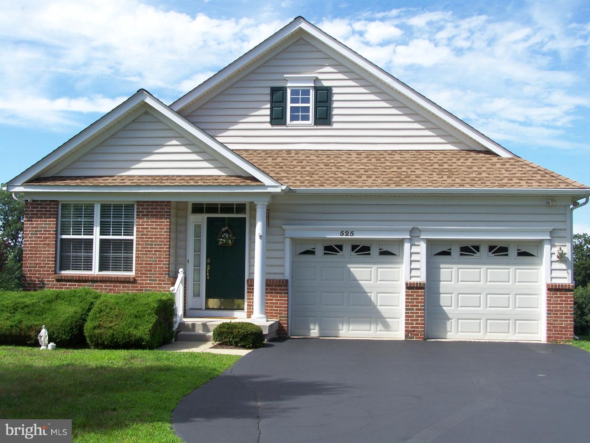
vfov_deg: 30.3
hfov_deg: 39.7
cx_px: 295
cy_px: 222
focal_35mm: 48
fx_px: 818
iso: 64
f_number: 4
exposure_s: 1/320
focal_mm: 8
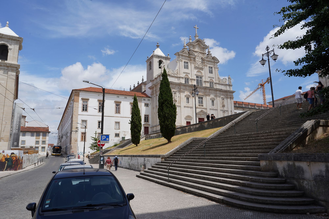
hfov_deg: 73.7
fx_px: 219
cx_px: 164
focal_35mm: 24
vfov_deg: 53.1
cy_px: 110
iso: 100
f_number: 16
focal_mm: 24
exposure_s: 1/100
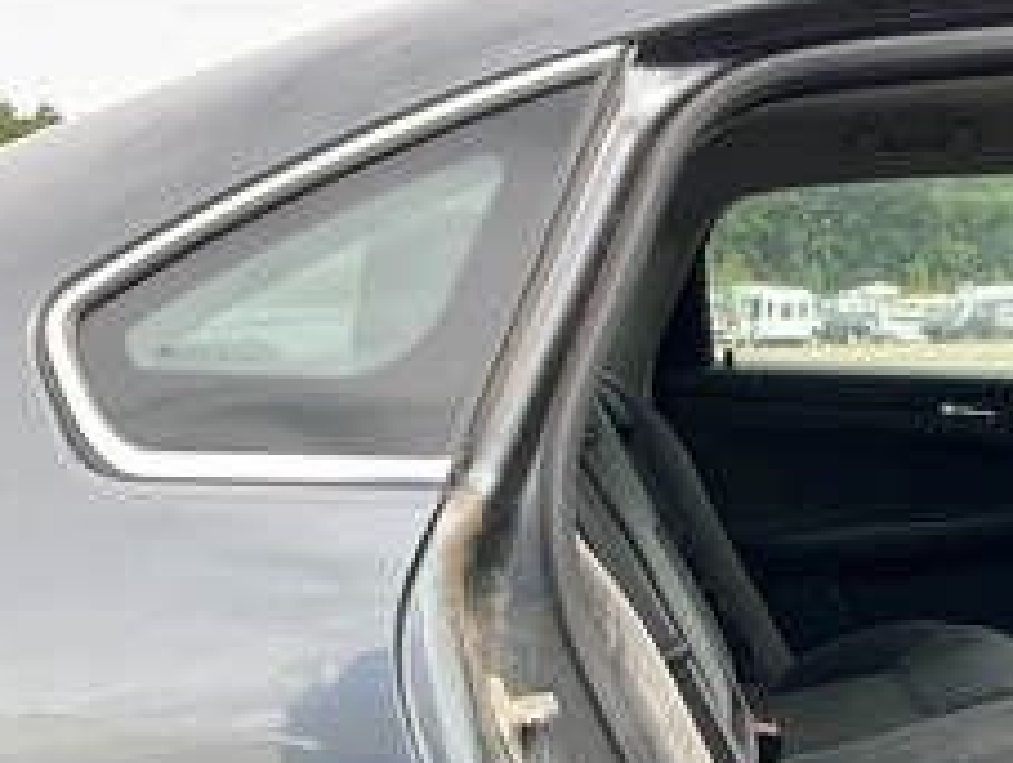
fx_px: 1495
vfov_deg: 28.2
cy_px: 567
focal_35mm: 51
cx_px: 803
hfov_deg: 36.2
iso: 20
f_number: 1.8
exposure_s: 1/160
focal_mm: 3
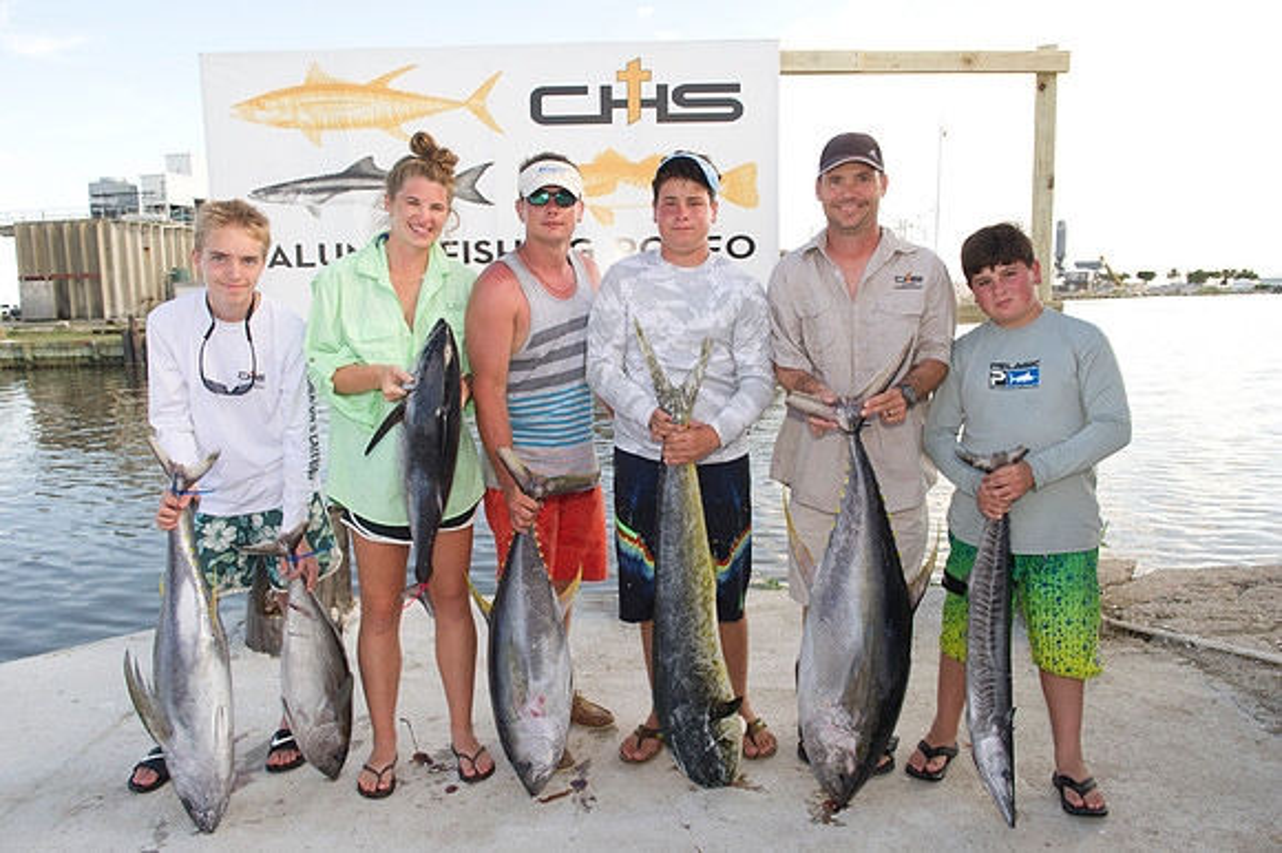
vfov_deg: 47.9
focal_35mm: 27
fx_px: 961
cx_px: 641
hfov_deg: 67.4
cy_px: 426
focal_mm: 27
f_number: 8
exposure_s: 1/200
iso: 400
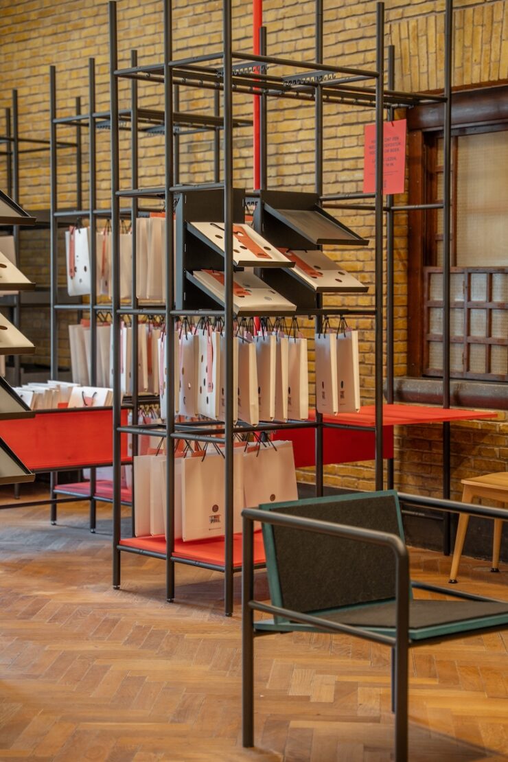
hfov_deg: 19.5
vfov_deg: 28.8
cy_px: 381
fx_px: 1482
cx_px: 254
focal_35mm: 70
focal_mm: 70
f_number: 2.8
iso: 640
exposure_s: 1/80
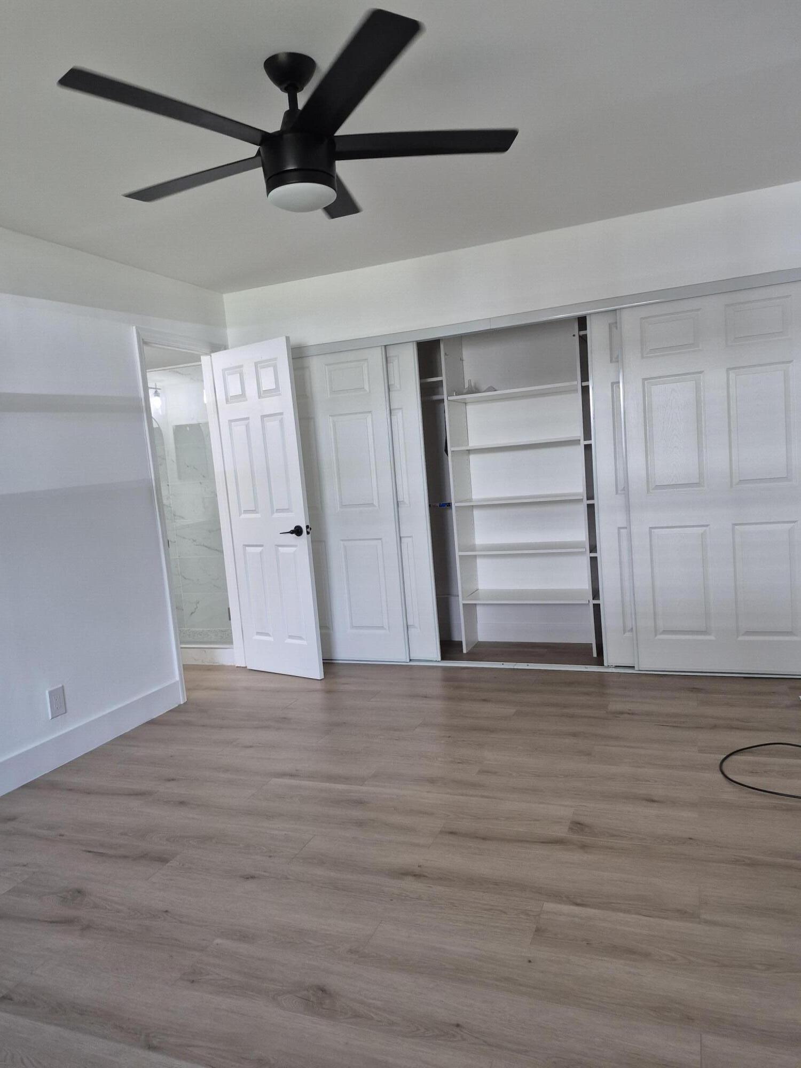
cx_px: 400
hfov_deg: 58.9
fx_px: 710
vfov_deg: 73.9
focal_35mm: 23
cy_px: 534
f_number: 1.8
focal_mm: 5.4
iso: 250
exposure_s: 1/120
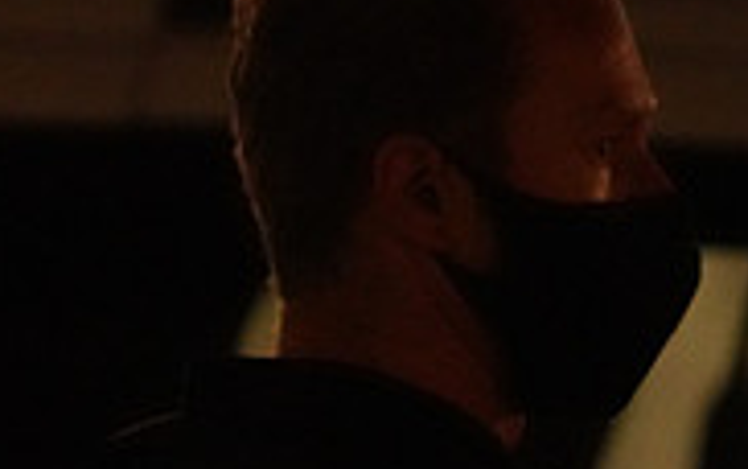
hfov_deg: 1.1
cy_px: 599
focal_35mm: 1947
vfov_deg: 0.7
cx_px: 641
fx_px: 39715
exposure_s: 1/60
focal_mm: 600
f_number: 5.6
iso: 20000
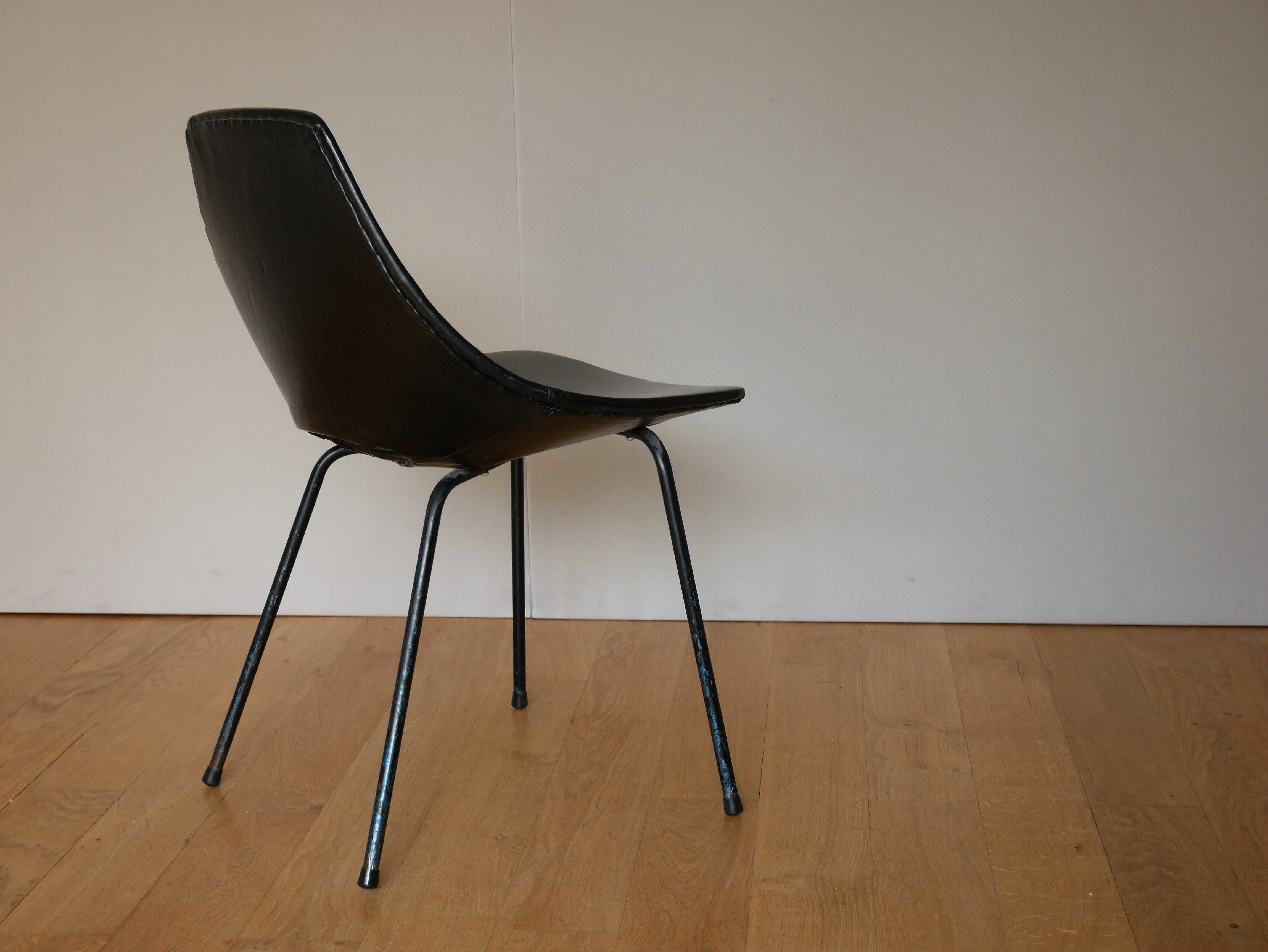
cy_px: 476
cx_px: 634
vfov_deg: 26.1
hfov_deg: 34.3
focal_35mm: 56
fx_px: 2052
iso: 320
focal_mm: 28
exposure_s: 1/60
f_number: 5.5
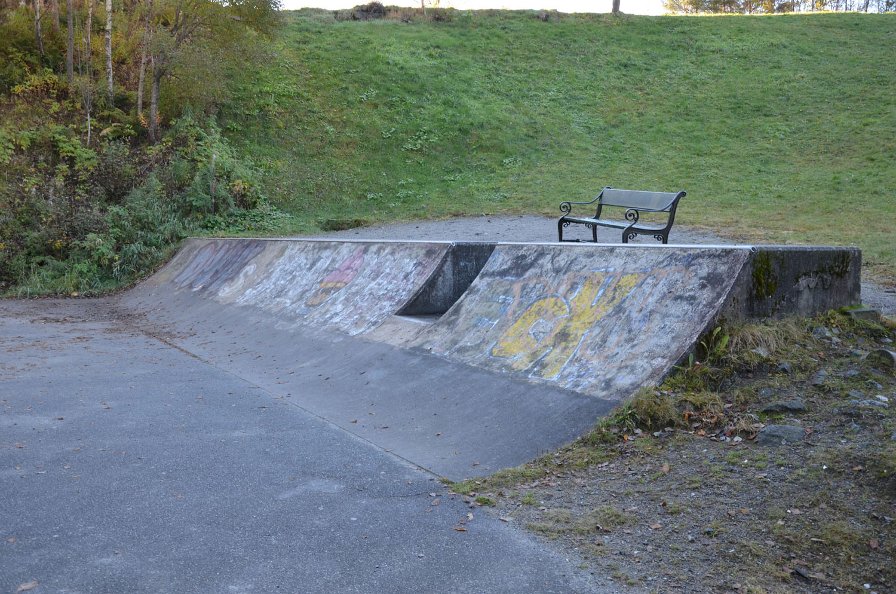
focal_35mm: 38
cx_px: 448
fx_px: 932
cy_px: 297
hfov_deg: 51.4
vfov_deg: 35.4
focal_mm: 25
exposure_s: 1/100
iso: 400
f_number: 5.6
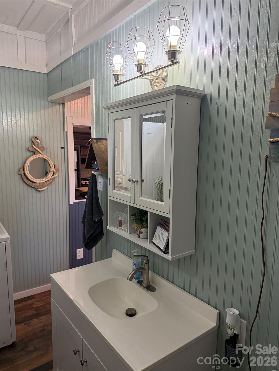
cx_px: 140
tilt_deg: -7.0
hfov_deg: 56.8
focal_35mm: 24
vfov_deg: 71.6
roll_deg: -0.9
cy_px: 186
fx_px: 258
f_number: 1.78
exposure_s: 1/120
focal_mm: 6.76
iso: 250
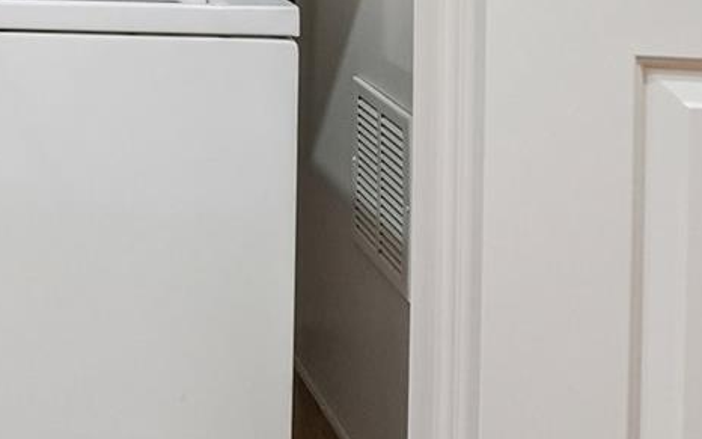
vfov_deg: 20.4
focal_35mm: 58
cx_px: -252
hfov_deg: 28.0
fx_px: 1105
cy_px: -142
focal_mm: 11
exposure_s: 1/20
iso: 500
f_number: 8
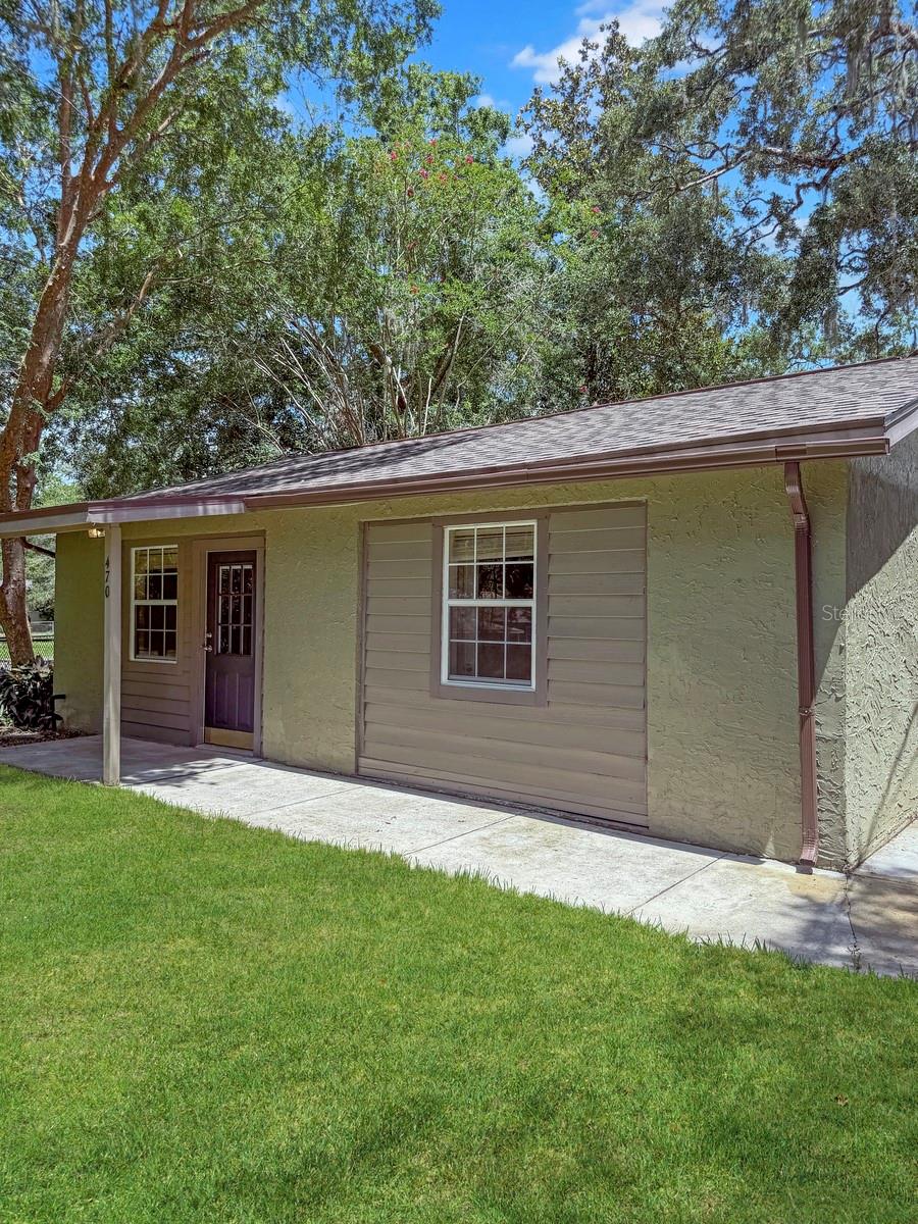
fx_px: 849
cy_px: 612
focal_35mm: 24
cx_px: 459
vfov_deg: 71.6
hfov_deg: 56.8
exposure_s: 1/2000
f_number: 1.78
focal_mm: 6.76
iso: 80
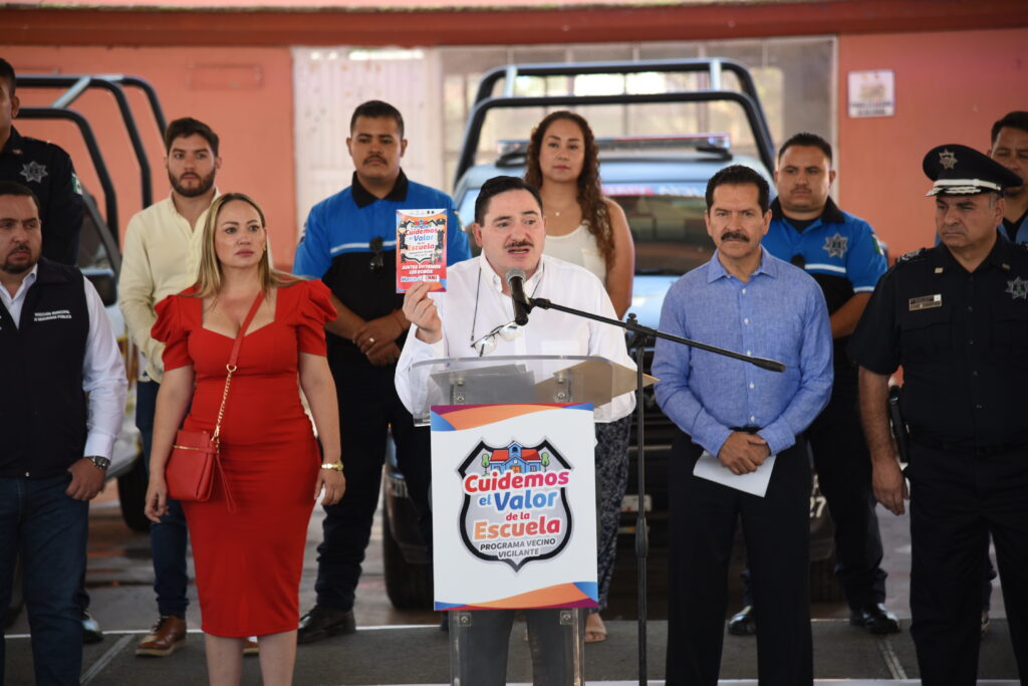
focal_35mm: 120
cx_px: 514
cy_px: 343
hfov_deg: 17.1
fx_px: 3427
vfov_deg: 11.4
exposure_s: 1/125
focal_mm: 120
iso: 320
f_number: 4
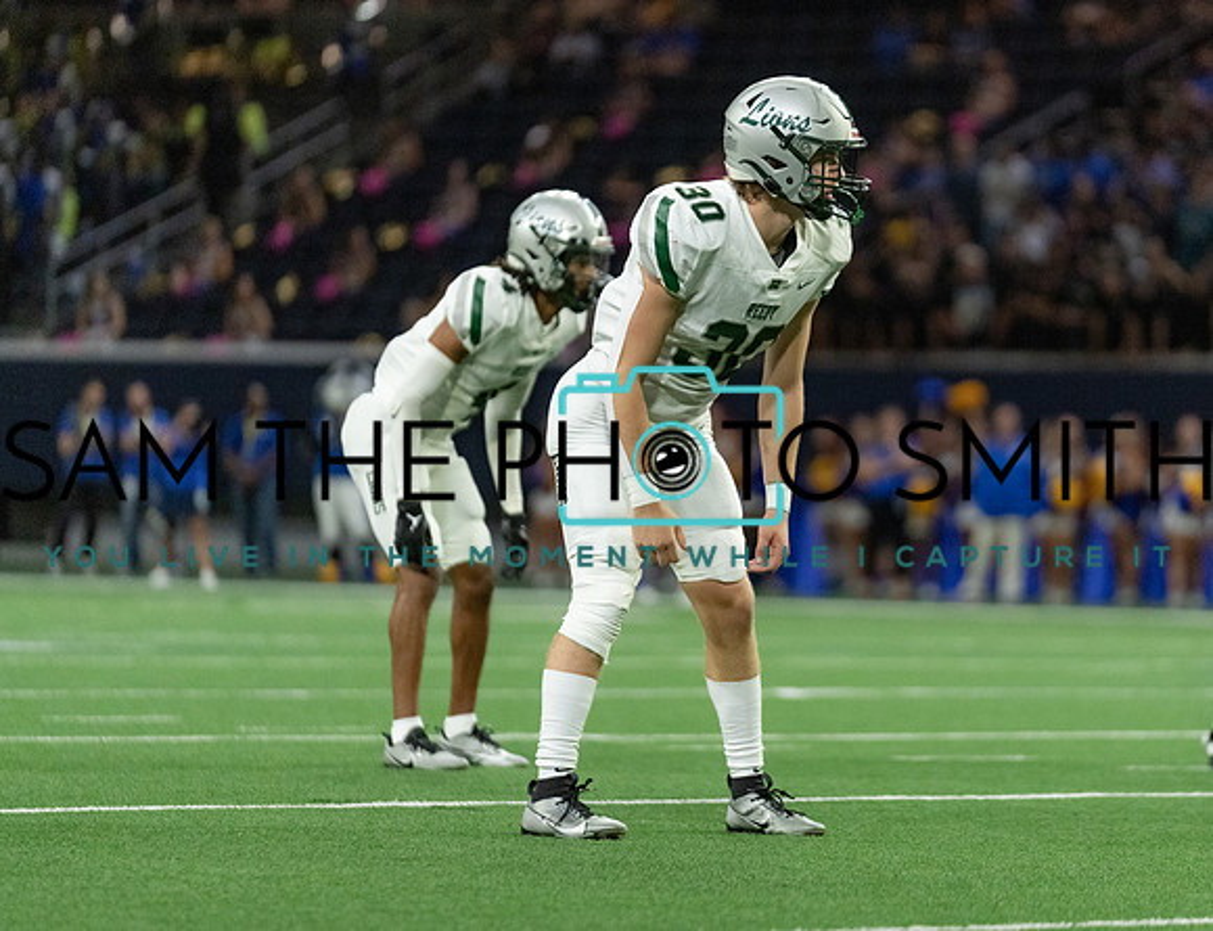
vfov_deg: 6.0
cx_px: 772
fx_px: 8910
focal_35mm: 252
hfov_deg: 7.8
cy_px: 416
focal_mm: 200
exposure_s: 1/1250
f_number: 2.8
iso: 3200
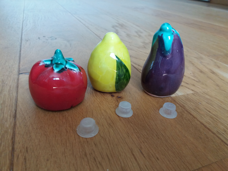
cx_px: 114
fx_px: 184
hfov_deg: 63.4
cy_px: 86
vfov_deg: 49.7
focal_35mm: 28
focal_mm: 3.7
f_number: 1.9
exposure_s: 1/33
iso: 80
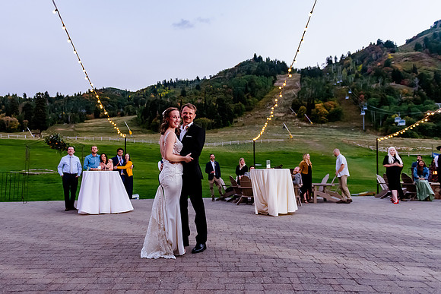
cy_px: 147
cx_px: 185
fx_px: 353
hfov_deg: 63.6
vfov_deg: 45.3
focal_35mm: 29
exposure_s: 1/250
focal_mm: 24
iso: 3200
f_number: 2.8
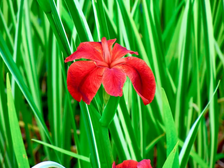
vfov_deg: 5.0
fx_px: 1941
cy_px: 84
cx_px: 112
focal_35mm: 300
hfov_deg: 6.6
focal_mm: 54
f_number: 5.6
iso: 160
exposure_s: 1/182
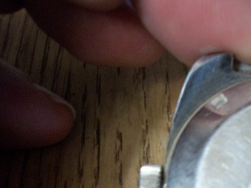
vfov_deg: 21.2
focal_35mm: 67
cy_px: 188
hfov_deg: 27.7
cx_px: 237
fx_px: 486
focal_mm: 5.7
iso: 195
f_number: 2.9
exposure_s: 1/8
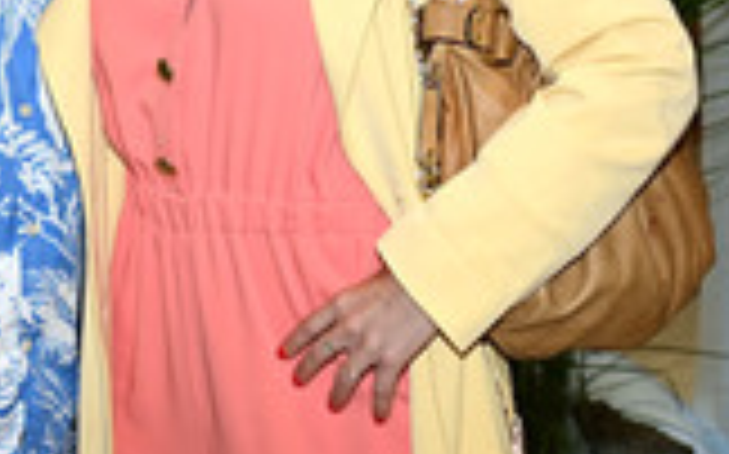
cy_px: -22
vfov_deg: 12.6
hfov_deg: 20.1
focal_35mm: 102
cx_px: 88
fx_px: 2025
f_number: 3.2
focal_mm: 36
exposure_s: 1/200
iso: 800
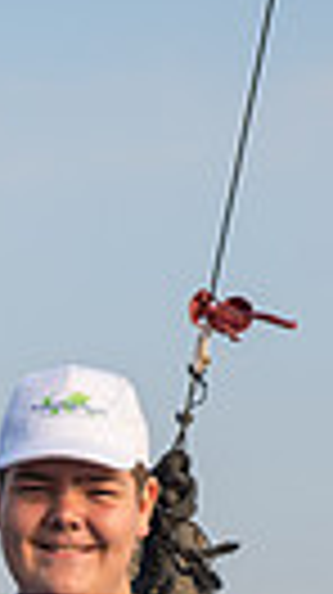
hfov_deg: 4.8
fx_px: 3934
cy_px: 922
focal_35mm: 250
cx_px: 45
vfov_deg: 8.4
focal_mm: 70
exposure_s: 1/320
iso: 100
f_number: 4
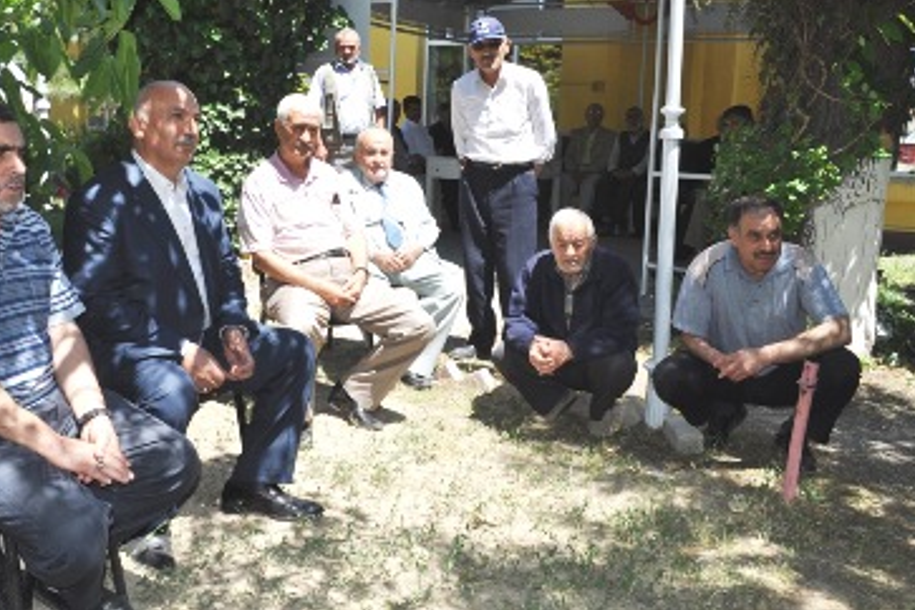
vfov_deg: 35.8
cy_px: 237
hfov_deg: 51.6
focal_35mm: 37
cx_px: 381
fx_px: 940
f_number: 11
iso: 200
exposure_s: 1/200
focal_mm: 20
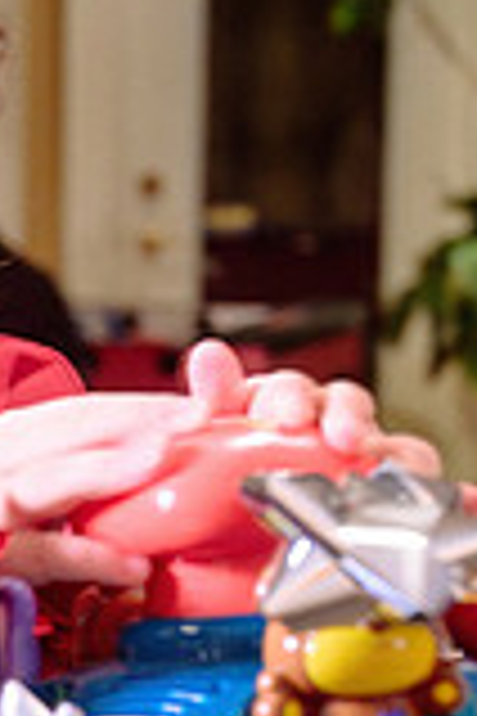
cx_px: 43
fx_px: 3120
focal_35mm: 157
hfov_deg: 8.7
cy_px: 754
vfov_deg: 12.9
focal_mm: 33
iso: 500
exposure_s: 1/50
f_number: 4
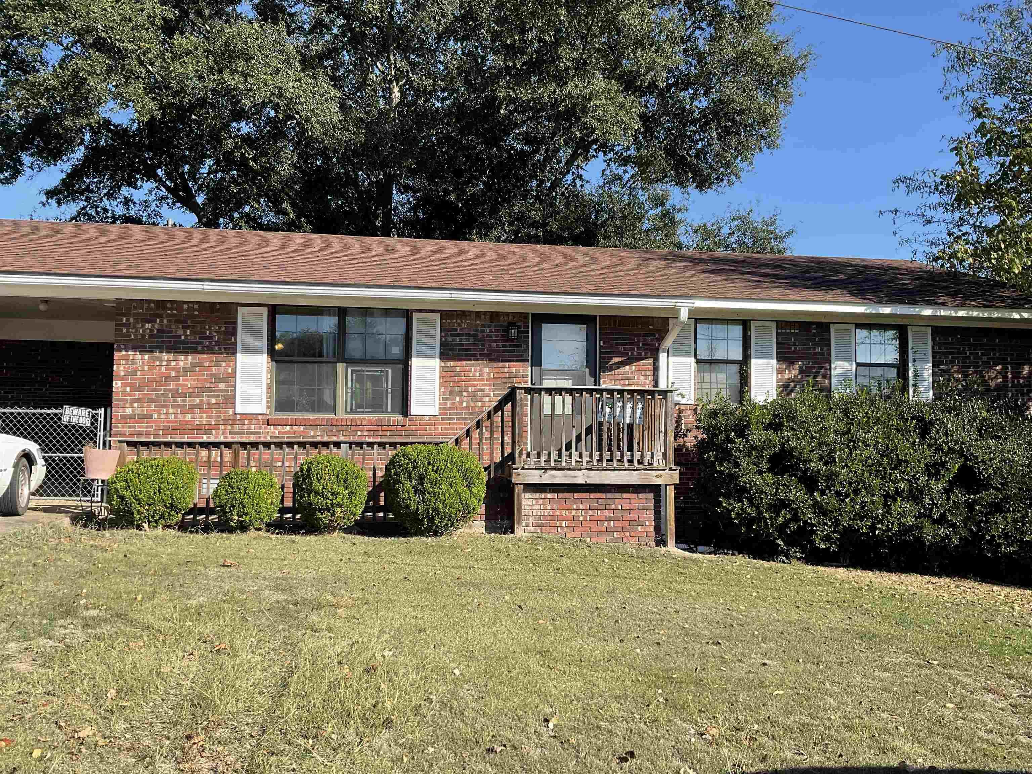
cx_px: 516
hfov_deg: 61.7
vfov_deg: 48.2
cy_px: 387
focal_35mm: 29
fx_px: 865
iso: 16
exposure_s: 1/792
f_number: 1.8
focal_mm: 3
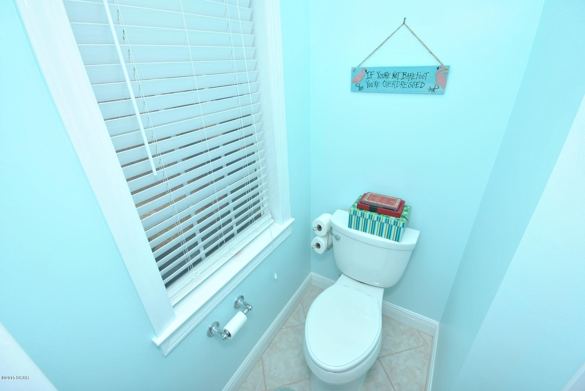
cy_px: 196
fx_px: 244
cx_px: 292
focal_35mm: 15
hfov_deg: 100.3
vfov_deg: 77.5
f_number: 13
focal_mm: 10
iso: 400
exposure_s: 1/200
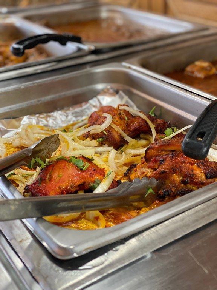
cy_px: 145
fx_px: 435
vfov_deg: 36.8
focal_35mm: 52
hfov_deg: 28.0
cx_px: 108
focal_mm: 6
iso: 200
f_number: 2
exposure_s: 1/120
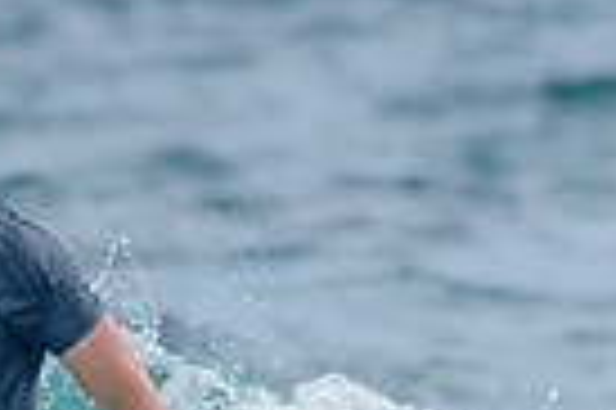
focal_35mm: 2601
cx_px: -118
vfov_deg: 0.5
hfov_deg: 0.8
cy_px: 581
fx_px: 44453
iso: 180
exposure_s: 1/2000
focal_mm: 500
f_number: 5.6
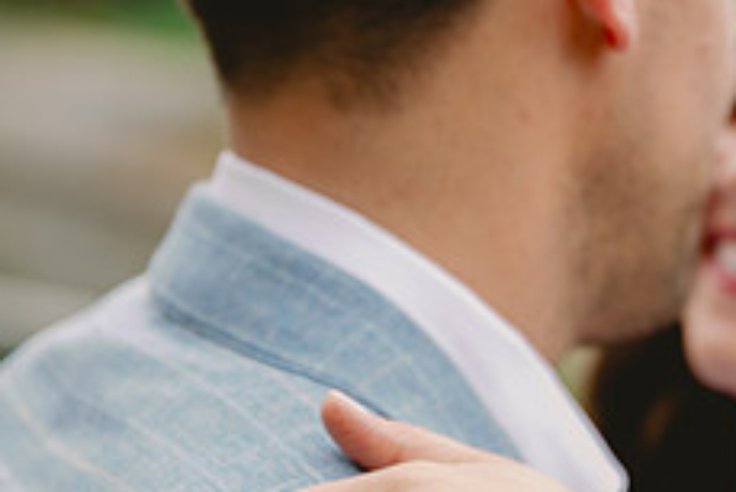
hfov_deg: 11.6
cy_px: 386
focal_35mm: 177
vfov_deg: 7.8
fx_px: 3621
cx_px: 598
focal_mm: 70
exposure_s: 1/160
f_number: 2.8
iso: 64
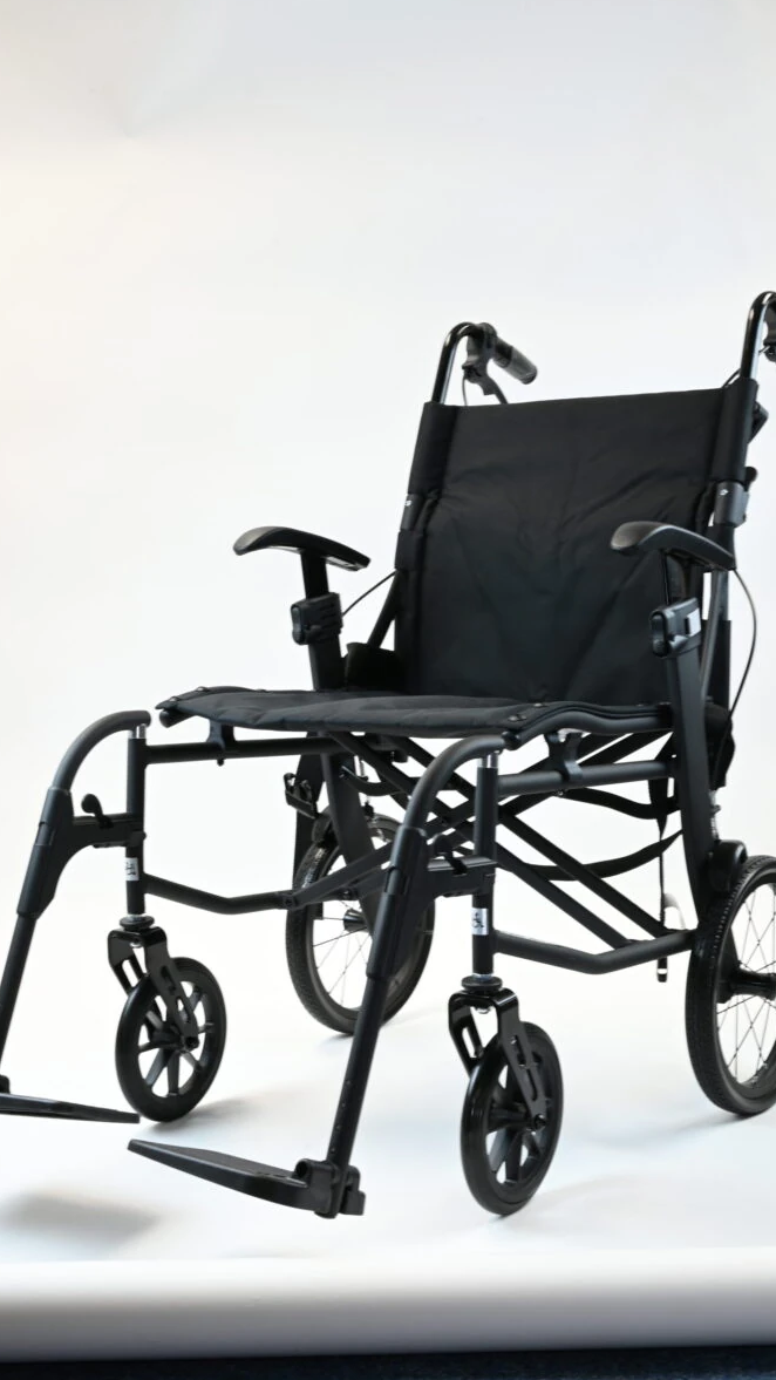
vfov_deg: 44.6
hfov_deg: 26.0
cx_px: 386
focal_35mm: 46
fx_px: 1683
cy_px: 688
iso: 100
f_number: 14
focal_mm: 43
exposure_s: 1/1.3
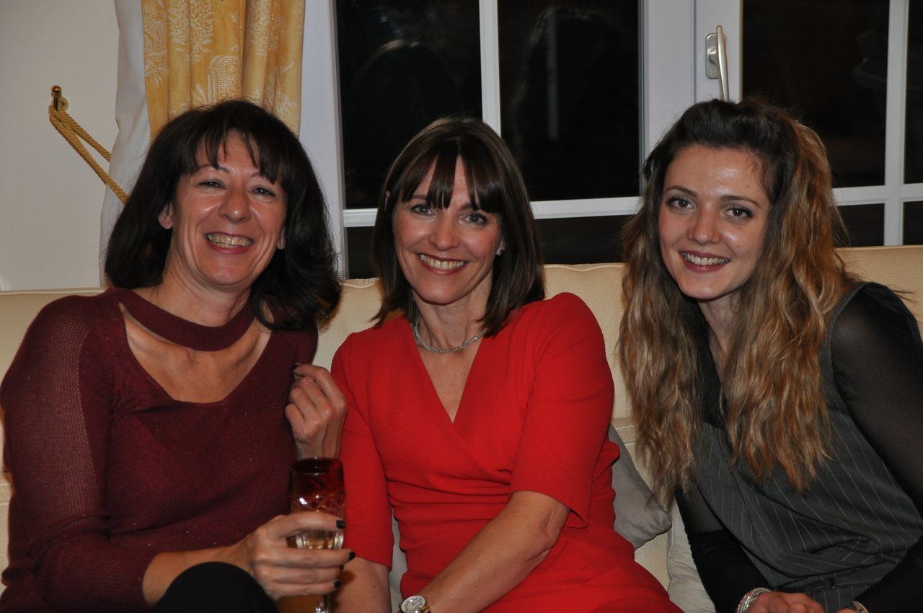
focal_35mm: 108
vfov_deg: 12.6
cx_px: 462
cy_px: 306
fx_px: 2765
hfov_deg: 18.9
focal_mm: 72
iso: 800
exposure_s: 1/60
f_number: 5.3
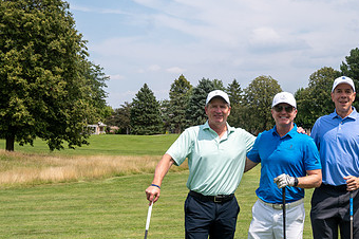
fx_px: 697
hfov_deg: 28.4
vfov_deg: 19.3
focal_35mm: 70
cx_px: 273
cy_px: 176
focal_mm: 41
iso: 250
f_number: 6.3
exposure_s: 1/1250
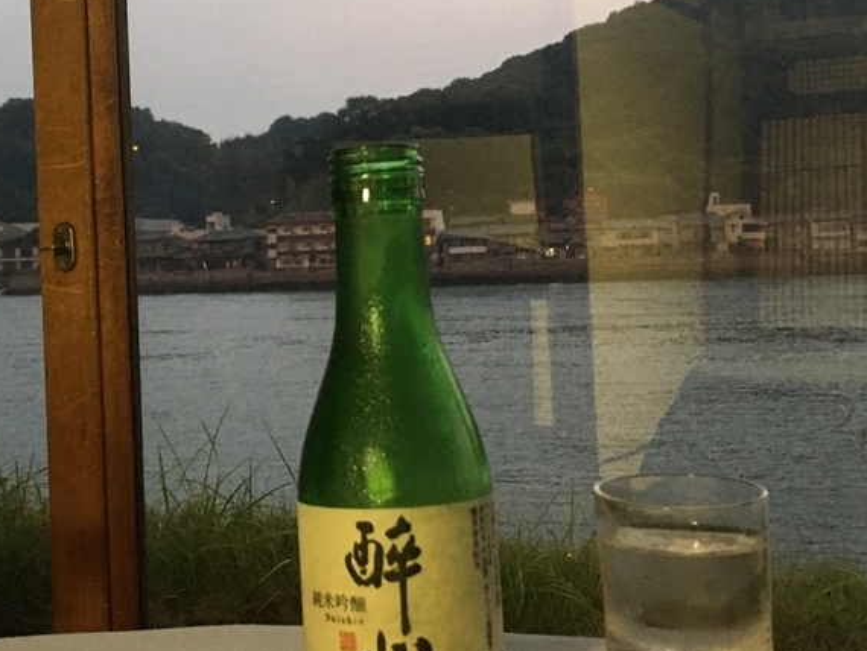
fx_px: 1528
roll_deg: +1.5
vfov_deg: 23.9
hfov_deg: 31.3
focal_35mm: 61
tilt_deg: +3.5
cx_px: 259
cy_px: 201
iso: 200
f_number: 2.2
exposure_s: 1/20
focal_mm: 4.15
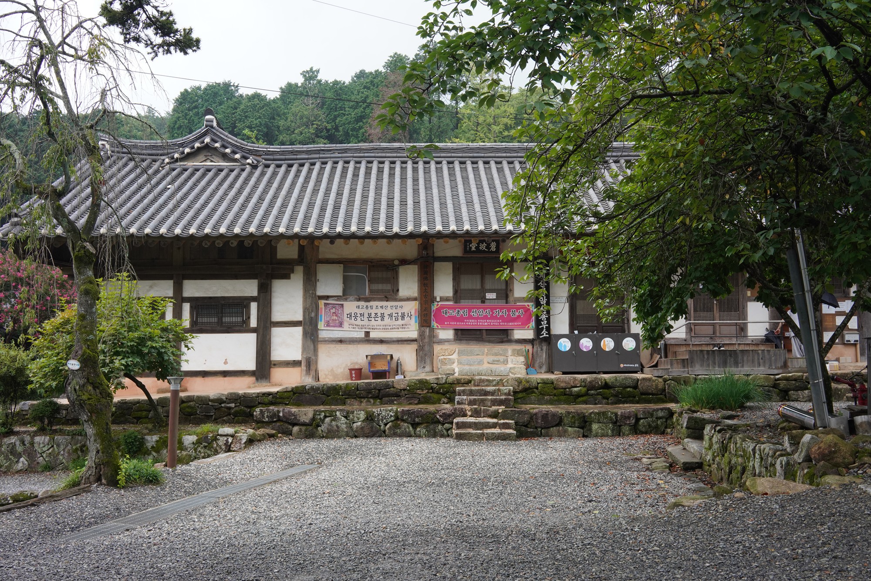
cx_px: 436
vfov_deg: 37.9
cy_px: 290
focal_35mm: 35
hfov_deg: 54.4
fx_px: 847
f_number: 16
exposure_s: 1/100
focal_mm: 35
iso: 800
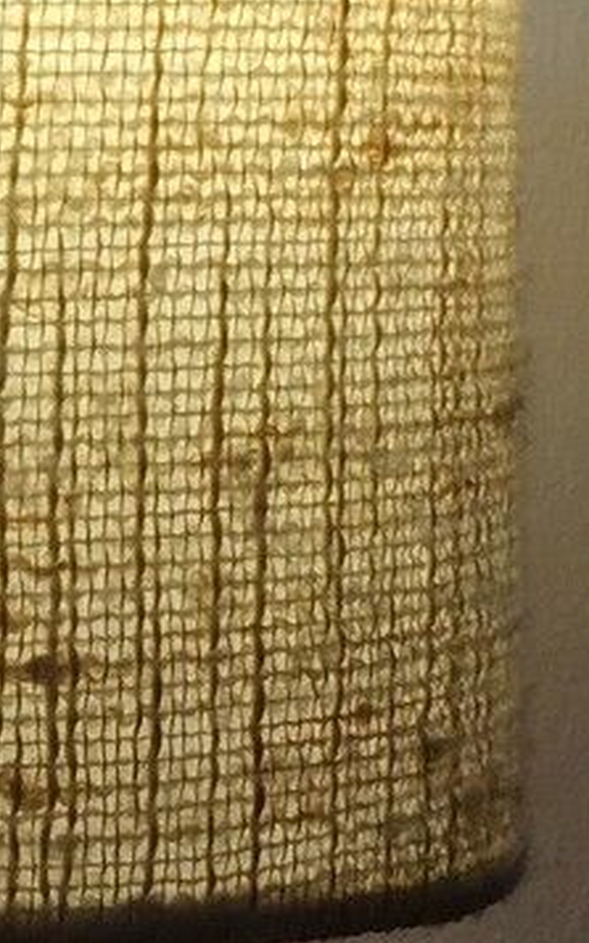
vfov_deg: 12.2
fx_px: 4419
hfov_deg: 7.6
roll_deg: -0.7
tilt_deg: -0.8
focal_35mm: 172
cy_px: 333
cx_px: -145
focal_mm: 4.15
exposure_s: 1/100
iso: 32
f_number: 2.2
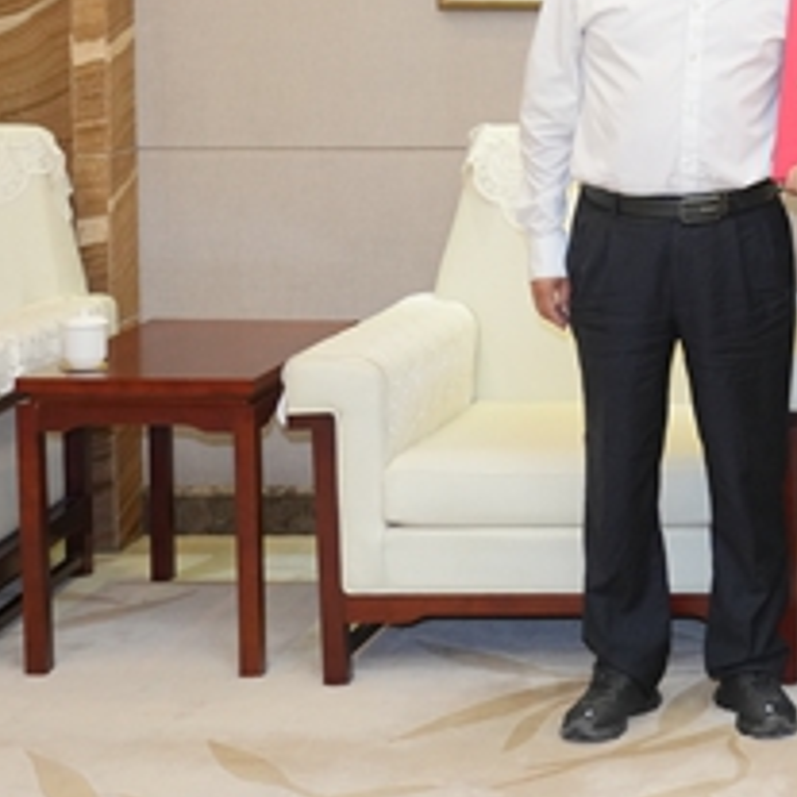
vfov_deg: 21.4
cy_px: 85
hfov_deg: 20.2
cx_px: 1009
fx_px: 2058
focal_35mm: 79
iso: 1000
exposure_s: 1/60
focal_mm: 32
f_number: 4
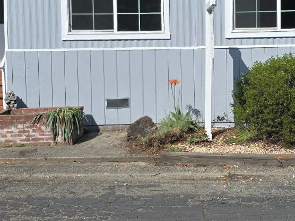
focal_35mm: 62
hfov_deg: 30.8
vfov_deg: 23.3
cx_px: 212
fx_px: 528
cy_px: 44
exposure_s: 1/1145
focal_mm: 6.3
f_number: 1.7
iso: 12
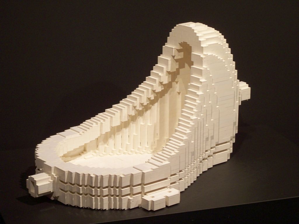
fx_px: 1011
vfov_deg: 12.7
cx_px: 150
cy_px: 112
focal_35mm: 117
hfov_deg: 16.8
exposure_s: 1/15
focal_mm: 19.4
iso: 80
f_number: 3.2
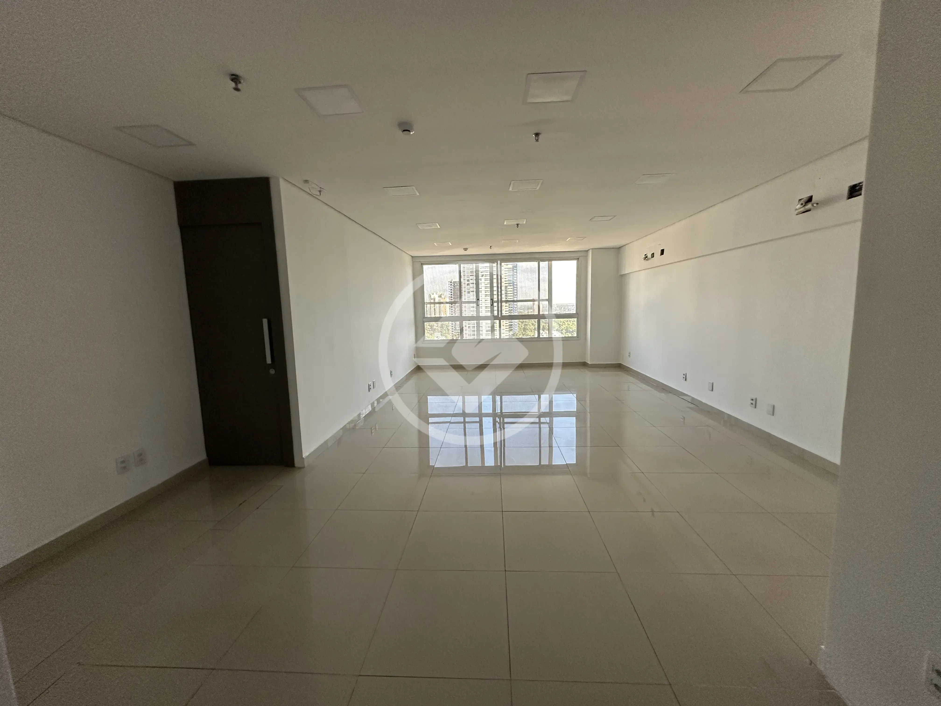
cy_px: 353
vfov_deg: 85.7
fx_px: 381
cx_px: 470
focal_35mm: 14
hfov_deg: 102.1
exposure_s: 1/99
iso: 200
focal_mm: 2.22
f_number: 2.2
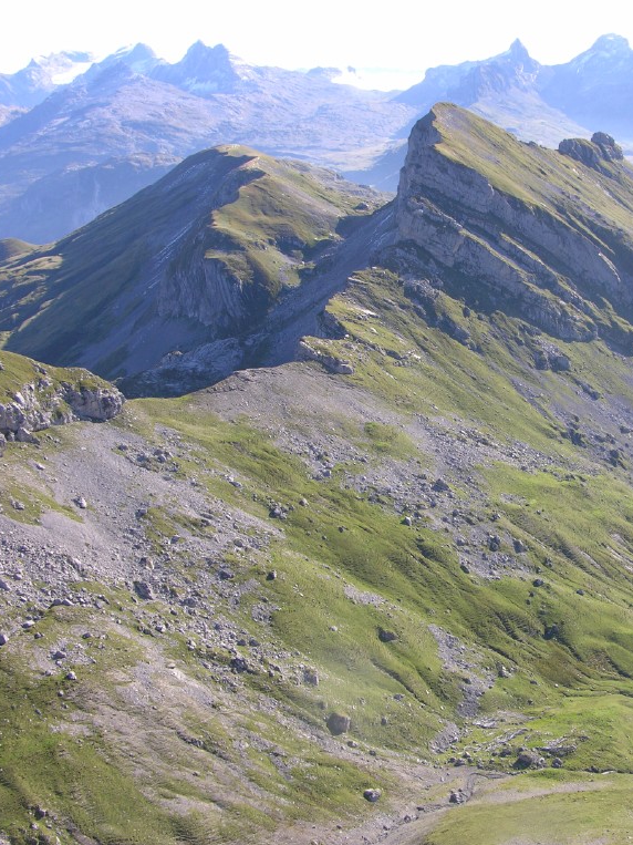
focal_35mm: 47
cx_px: 435
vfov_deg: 40.4
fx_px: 1146
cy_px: 422
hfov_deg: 30.6
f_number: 4.5
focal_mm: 8.9
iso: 50
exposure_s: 1/145
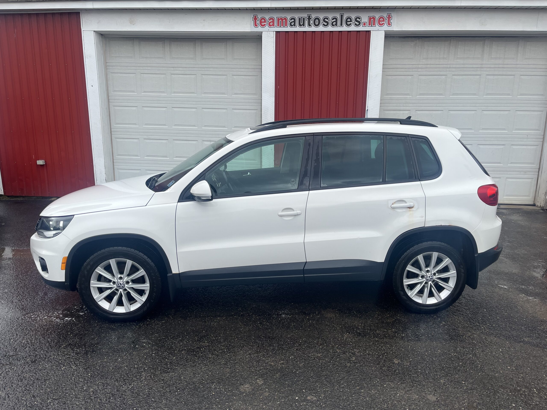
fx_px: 411
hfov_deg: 67.3
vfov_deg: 53.1
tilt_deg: -12.0
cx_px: 274
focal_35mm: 26
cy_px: 205
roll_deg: -0.5
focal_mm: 5.1
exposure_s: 1/2309
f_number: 1.6
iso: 50
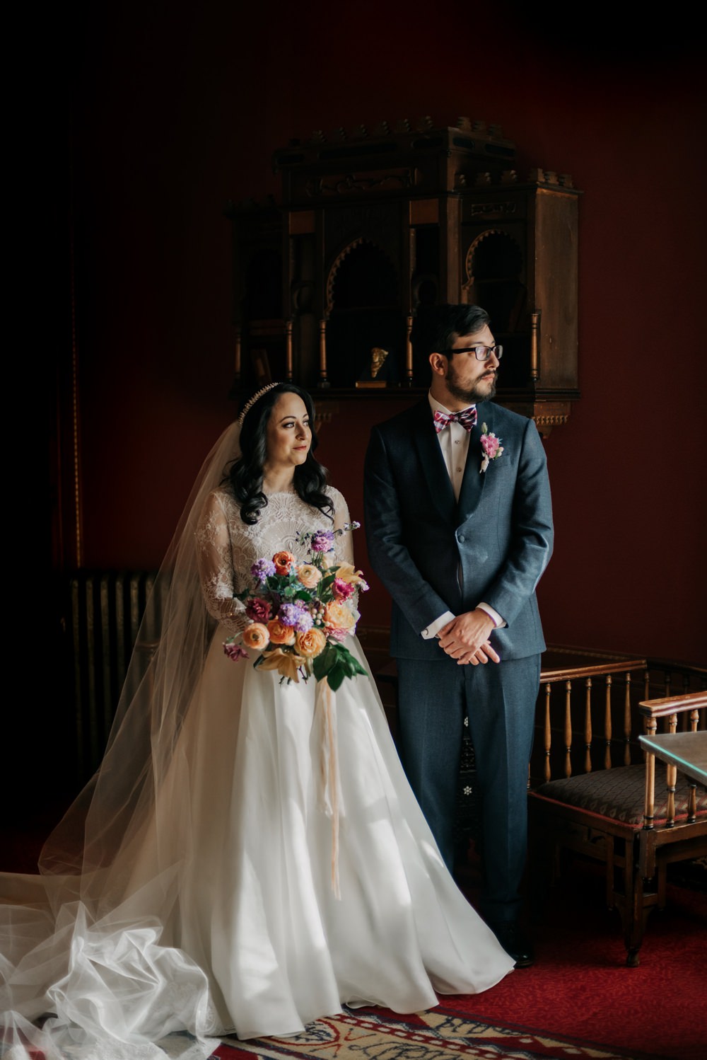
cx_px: 354
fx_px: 1471
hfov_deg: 27.0
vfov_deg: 39.6
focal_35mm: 50
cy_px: 530
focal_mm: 50
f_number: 1.8
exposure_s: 1/640
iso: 200
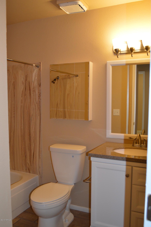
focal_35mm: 33
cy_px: 114
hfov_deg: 39.9
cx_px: 76
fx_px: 208
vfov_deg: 57.3
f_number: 4
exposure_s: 1/60
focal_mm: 22
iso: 450
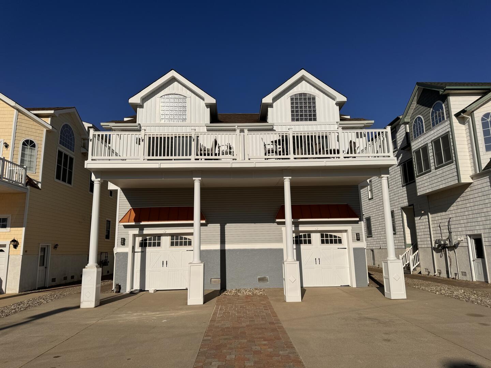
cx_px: 246
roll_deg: +1.2
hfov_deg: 71.6
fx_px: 340
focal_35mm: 24
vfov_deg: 56.8
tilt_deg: +11.4
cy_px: 184
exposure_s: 1/20000
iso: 80
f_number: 1.78
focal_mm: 6.76
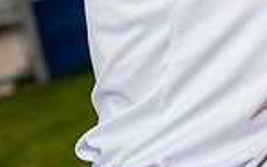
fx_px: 1207
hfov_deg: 12.5
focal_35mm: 166
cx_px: 242
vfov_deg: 7.5
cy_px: -212
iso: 80
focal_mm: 54
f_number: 4
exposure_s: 1/250
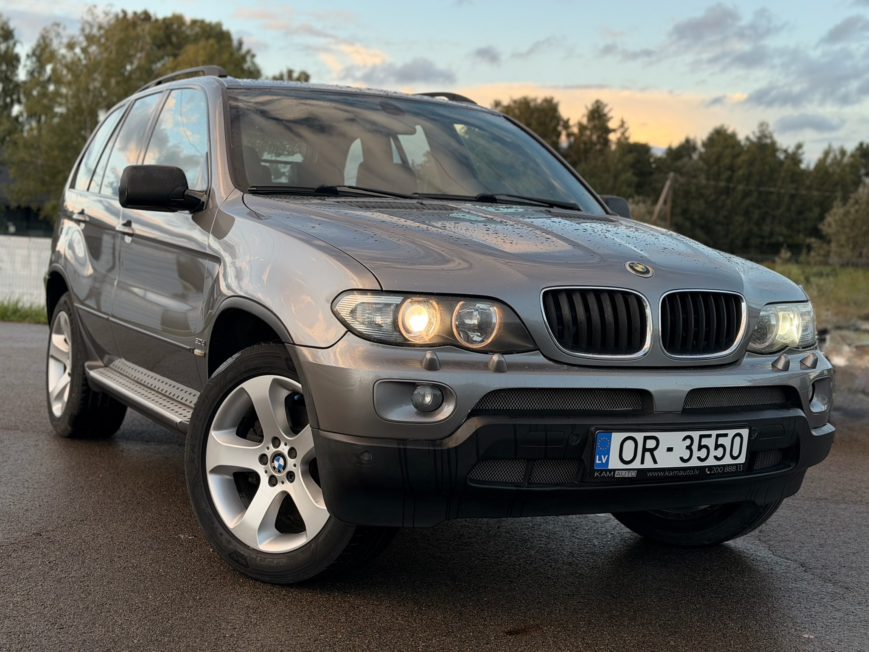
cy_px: 326
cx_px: 434
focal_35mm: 48
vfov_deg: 30.3
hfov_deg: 39.7
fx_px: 1205
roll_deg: +0.0
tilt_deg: -4.9
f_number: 1.78
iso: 80
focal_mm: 6.76
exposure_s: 1/342
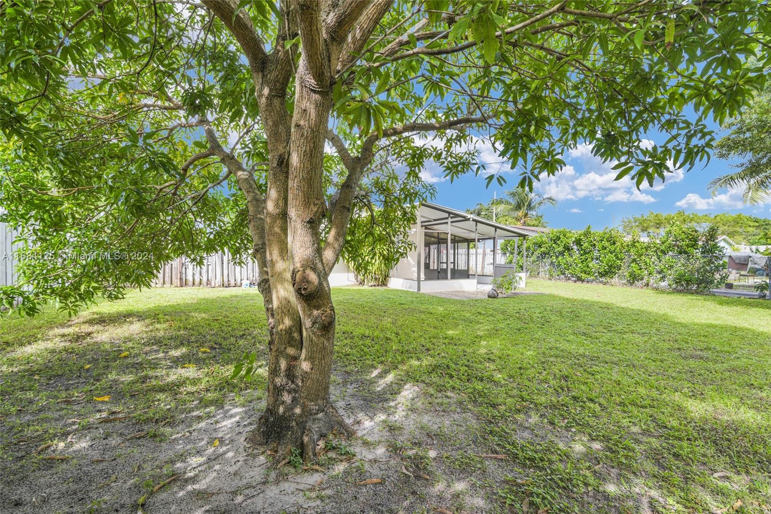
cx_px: 386
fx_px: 343
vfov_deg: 73.7
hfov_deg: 96.7
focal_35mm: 16
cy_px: 257
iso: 200
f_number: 8
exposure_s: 1/60
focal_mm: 16
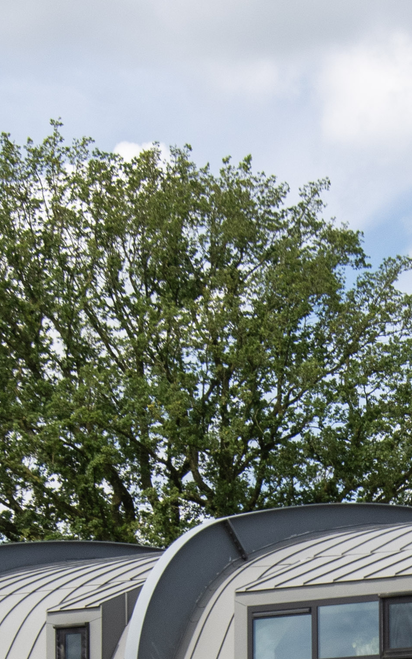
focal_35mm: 122
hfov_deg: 10.6
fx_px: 2192
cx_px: 496
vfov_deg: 16.1
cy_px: 892
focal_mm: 22
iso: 200
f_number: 8
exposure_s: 1/640
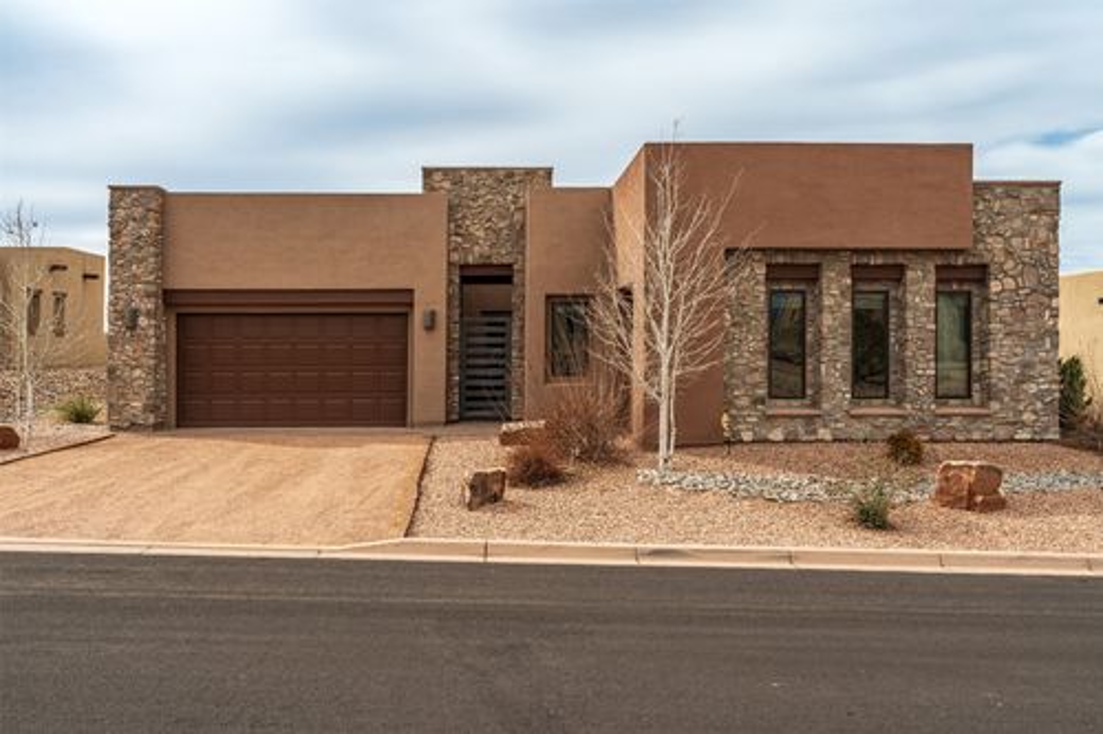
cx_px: 552
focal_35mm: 31
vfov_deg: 42.3
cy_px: 367
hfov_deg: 60.3
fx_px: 949
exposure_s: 1/4000
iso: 100
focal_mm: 31
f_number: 8
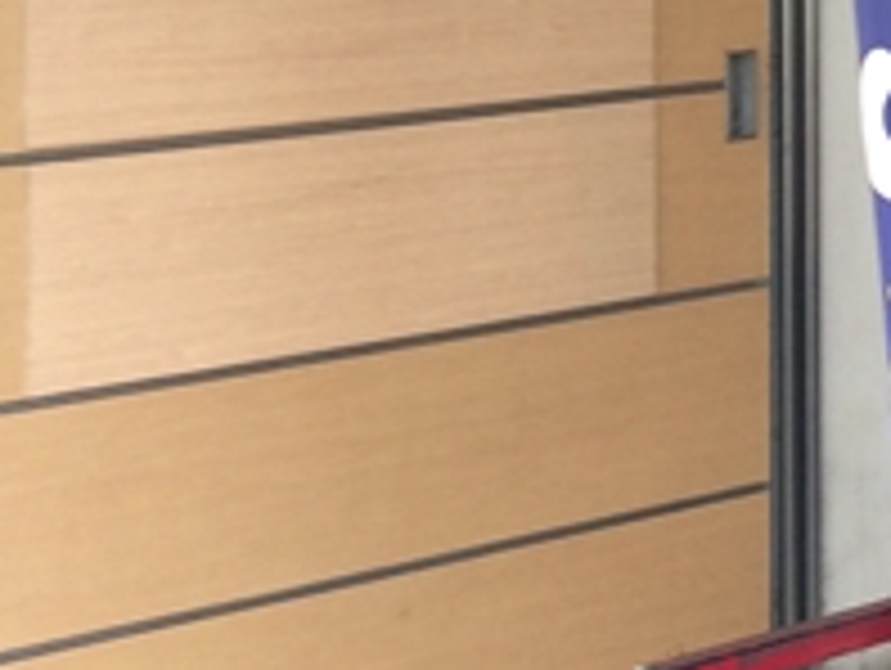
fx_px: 3015
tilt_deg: -0.3
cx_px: 1768
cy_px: -306
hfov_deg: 14.2
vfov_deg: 12.2
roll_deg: +0.4
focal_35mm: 117
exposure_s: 1/120
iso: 50
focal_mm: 4.15
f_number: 2.2
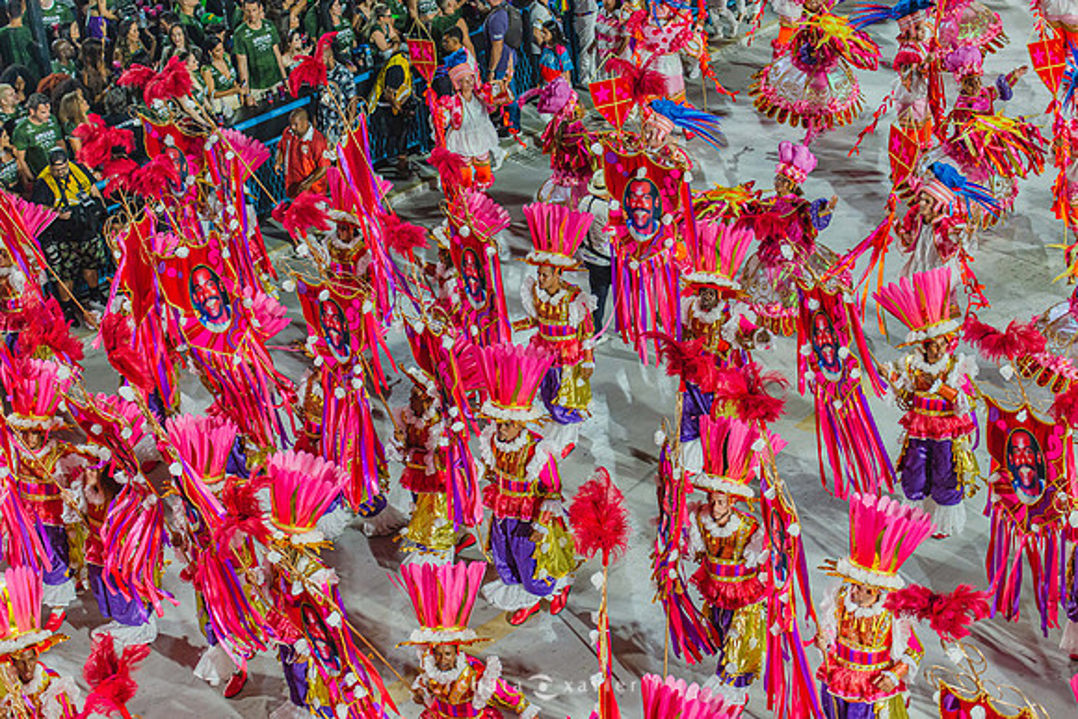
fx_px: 2097
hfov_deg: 28.8
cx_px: 539
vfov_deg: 19.5
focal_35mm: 70
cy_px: 360
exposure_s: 1/320
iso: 1600
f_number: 5
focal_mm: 70
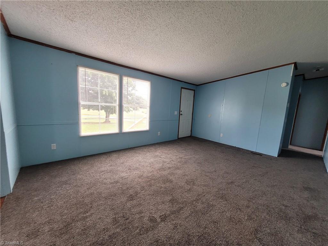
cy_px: 123
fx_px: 123
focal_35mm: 13
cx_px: 164
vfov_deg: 89.9
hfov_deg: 106.2
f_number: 2.2
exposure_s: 1/60
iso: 125
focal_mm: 1.74
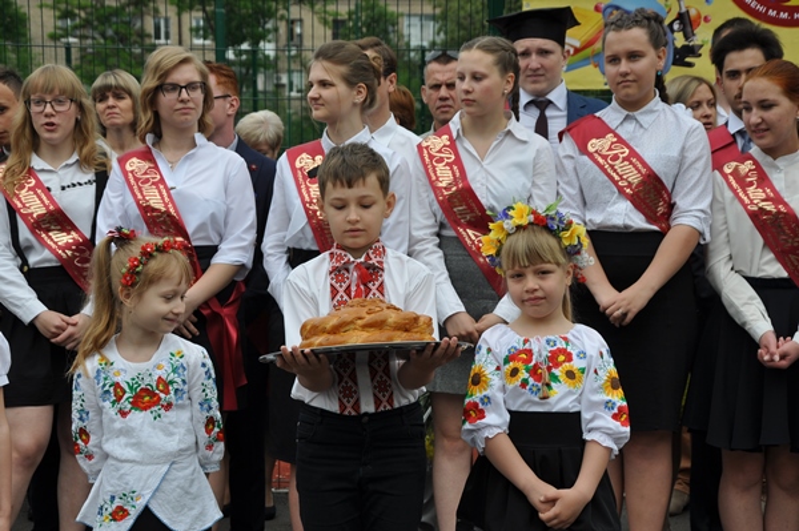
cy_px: 266
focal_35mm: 87
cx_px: 400
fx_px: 1929
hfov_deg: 23.4
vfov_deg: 15.7
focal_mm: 58
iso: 200
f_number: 8
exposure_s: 1/250
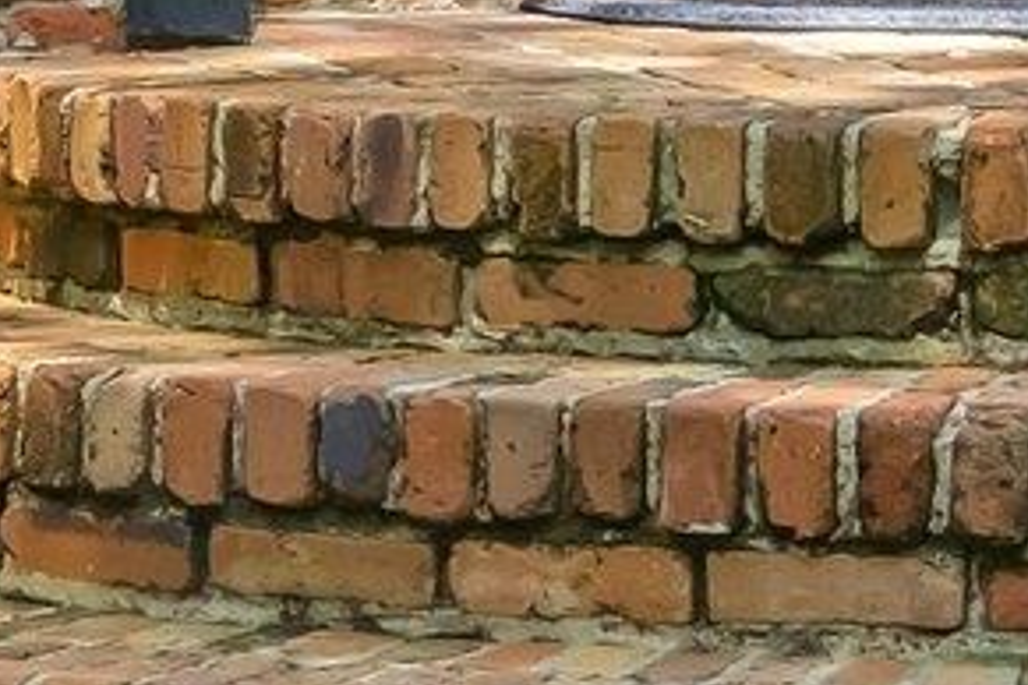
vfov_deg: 5.3
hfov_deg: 8.1
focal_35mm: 253
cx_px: 749
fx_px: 7224
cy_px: -715
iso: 1000
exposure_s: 1/200
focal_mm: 24
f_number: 8
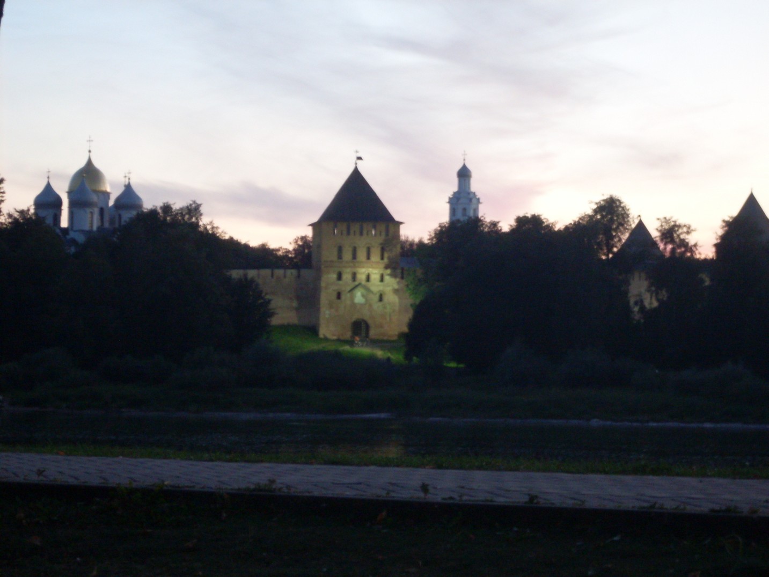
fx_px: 2533
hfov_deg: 17.3
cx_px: 384
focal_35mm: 114
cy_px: 288
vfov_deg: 13.0
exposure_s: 1/4
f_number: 5.2
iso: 200
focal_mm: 18.9
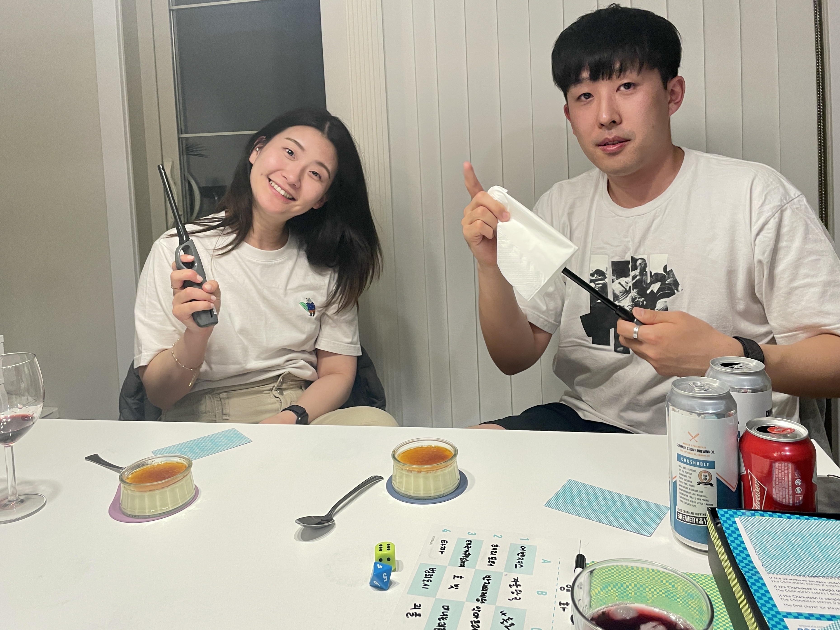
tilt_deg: -13.1
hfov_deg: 67.3
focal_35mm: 26
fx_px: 631
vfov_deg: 53.1
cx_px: 420
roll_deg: +2.7
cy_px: 315
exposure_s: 1/60
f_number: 1.6
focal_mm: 4.2
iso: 100
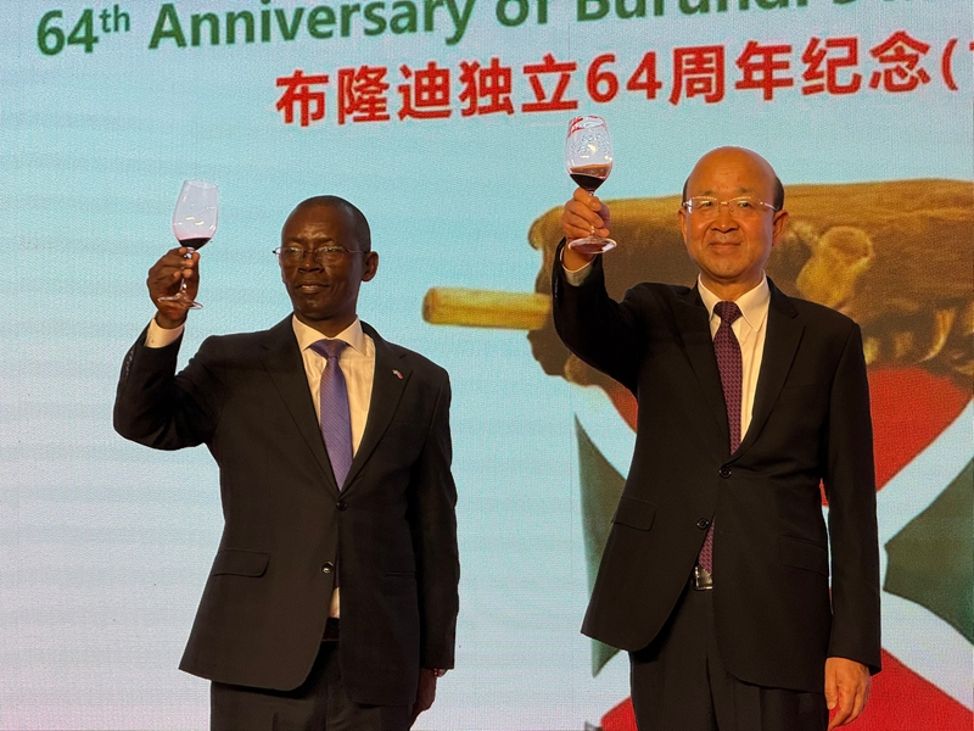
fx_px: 3376
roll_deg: -0.2
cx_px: 487
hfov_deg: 16.4
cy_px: 366
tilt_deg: +3.9
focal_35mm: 120
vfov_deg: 12.3
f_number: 2.8
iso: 125
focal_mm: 15.66
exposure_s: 1/120
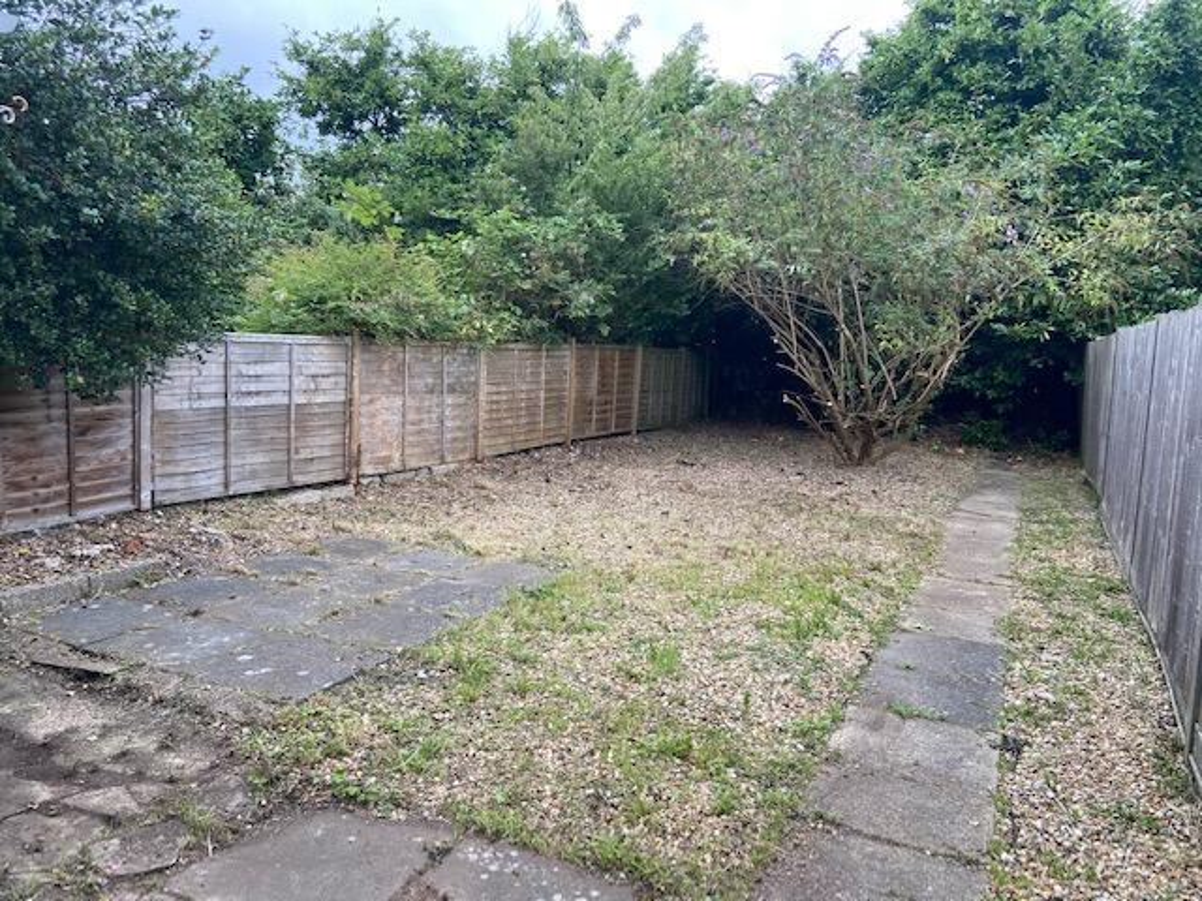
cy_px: 450
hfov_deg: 67.3
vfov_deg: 53.1
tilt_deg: -8.1
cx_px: 601
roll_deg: -1.5
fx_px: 903
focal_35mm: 26
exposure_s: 1/122
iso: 64
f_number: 1.8
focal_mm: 4.25
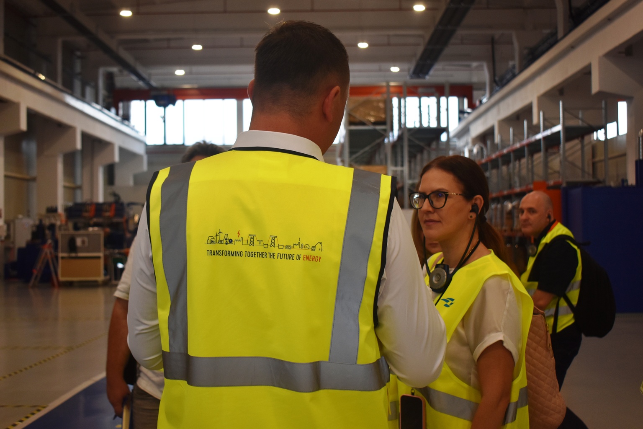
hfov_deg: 41.1
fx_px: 857
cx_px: 322
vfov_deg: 28.1
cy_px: 214
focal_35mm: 48
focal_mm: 32
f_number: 4.5
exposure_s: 1/250
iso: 400
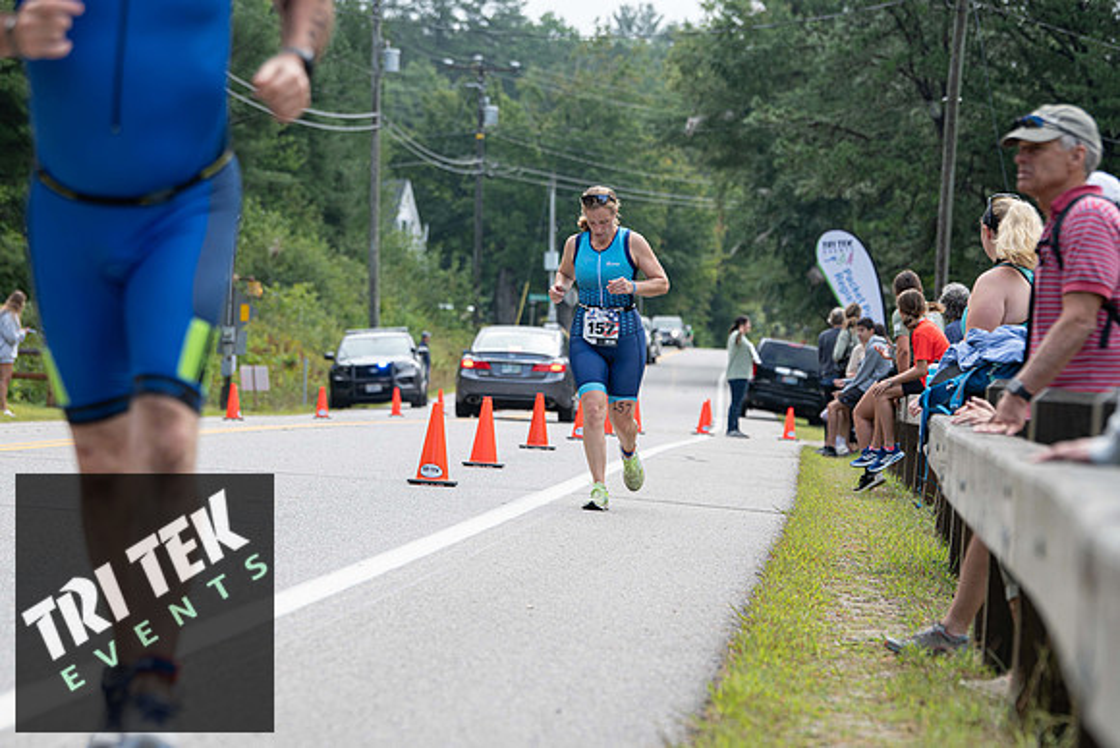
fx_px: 4201
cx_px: 560
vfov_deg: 10.2
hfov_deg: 15.2
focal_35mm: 135
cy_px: 374
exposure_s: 1/250
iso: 200
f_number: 5
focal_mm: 135
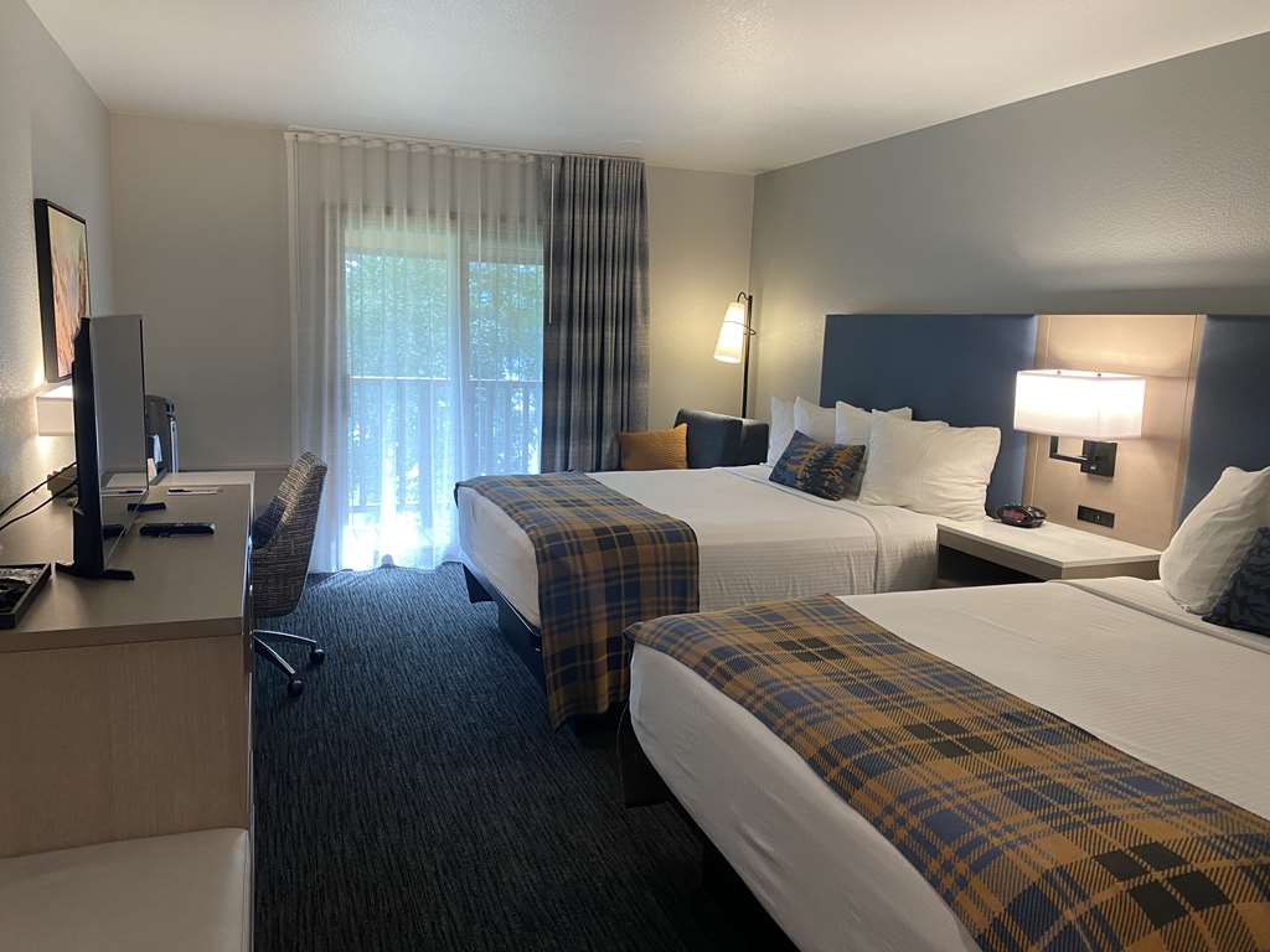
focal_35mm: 26
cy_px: 476
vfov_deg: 53.1
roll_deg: -2.3
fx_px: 954
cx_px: 635
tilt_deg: -7.8
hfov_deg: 67.3
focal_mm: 4.25
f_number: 1.8
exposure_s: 1/60
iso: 100
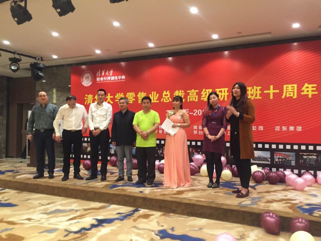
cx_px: 160
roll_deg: -2.2
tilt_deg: +0.9
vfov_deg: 48.2
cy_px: 120
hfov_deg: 61.7
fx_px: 269
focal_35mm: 29
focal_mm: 4.15
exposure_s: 1/30
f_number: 2.2
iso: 250
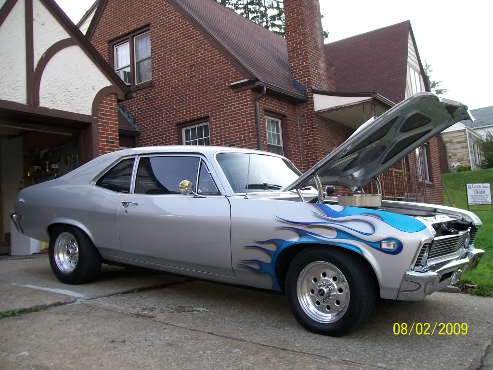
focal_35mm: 34
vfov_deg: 41.8
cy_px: 185
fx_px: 484
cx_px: 246
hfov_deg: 54.0
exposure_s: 1/200
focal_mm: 6.1
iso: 64
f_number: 2.7
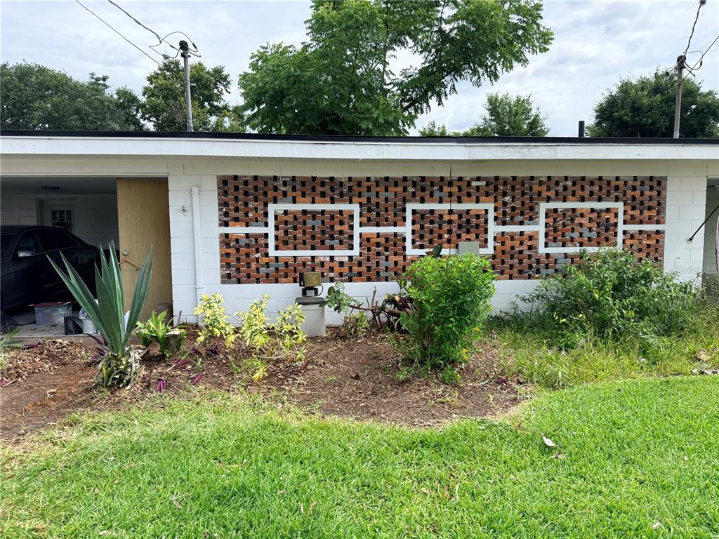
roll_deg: +0.4
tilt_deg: -4.2
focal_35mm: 24
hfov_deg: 71.6
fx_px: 498
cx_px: 360
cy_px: 270
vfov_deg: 56.8
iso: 100
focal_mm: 6.76
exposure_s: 1/3021
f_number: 1.78
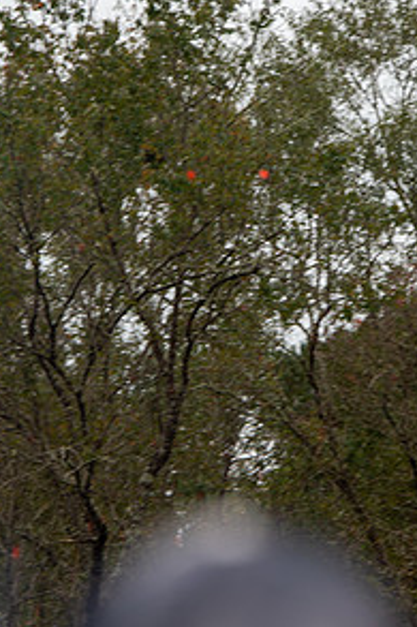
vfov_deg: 5.1
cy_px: 345
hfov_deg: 3.4
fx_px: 7010
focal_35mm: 403
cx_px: 285
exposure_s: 1/250
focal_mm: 175
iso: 320
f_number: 5.6
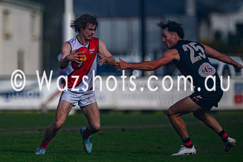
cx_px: 41
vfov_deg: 1.6
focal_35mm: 835
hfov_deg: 2.5
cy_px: 70
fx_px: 5636
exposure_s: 1/2000
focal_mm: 500
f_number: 4
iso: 110
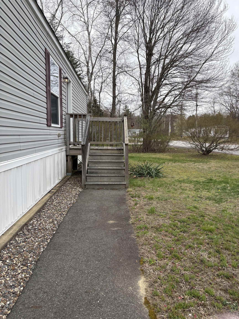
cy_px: 160
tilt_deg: -4.7
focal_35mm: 26
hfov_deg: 53.1
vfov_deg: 67.3
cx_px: 120
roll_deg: -1.2
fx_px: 239
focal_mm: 5.96
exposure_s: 1/1517
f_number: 1.6
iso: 50
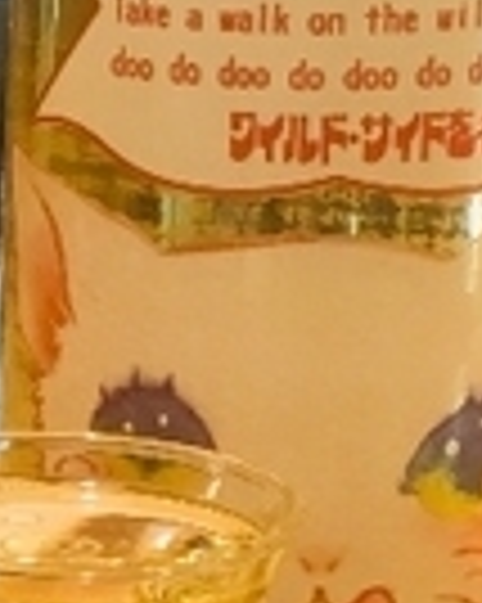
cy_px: 369
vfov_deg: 11.4
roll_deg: +0.3
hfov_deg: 8.6
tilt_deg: -15.2
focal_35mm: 169
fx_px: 3017
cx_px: -541
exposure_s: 1/30
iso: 40
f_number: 2.2
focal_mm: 4.15
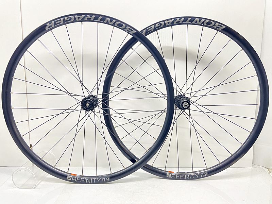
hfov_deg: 67.3
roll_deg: -1.3
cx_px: 136
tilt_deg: -9.2
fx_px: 204
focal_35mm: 26
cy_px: 102
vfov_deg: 53.1
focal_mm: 4.25
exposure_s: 1/33
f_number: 1.8
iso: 500
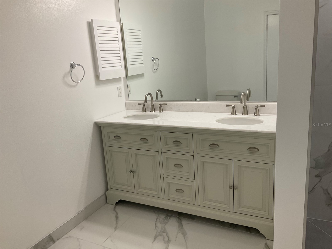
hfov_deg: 61.7
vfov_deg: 48.2
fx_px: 278
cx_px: 166
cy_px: 124
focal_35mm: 29
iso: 40
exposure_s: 1/60
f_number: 1.8
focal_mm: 3
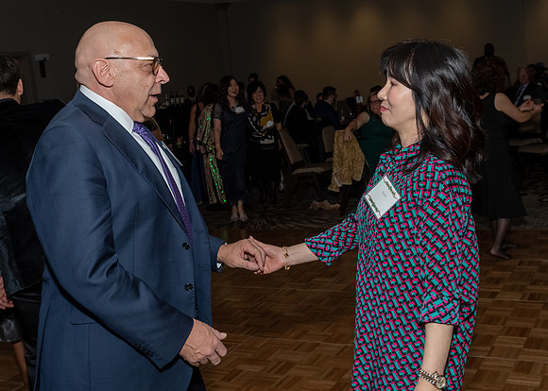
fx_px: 722
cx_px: 278
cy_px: 150
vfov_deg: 30.2
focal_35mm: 46
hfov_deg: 41.6
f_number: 7.1
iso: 500
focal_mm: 22
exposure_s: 1/250
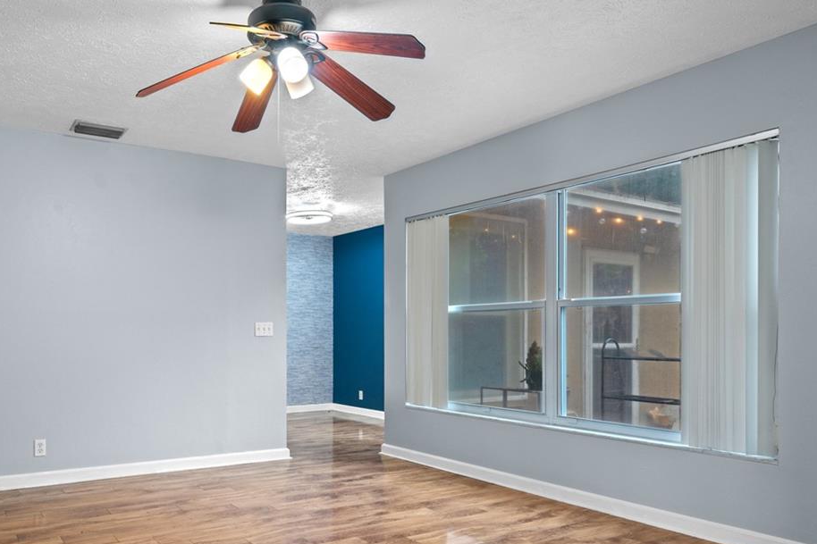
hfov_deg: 64.0
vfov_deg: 46.1
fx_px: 635
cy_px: 326
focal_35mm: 28
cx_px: 282
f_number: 8
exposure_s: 1/1.67
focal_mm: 16
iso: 320
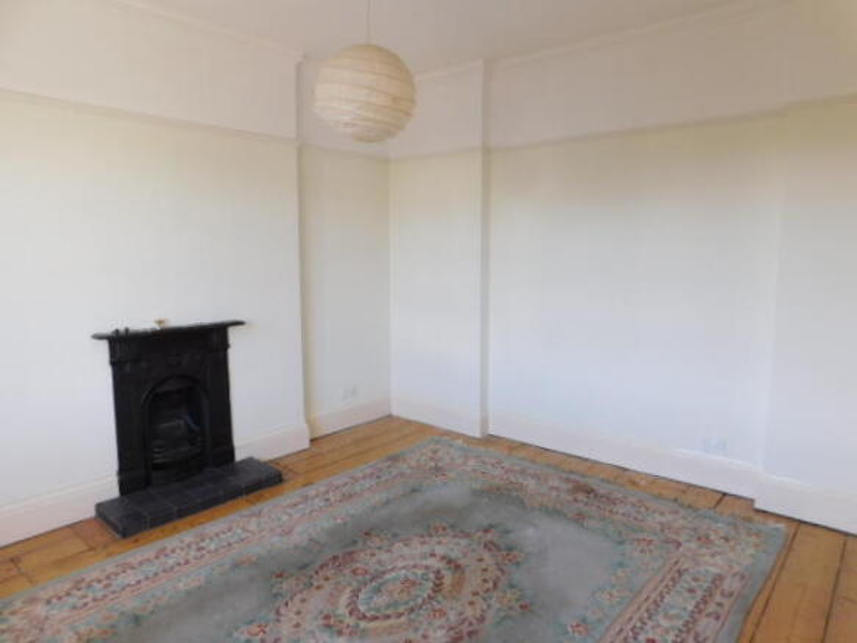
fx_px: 569
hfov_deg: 73.9
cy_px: 322
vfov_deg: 58.9
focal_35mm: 23
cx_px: 428
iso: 125
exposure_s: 1/50
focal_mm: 4
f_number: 3
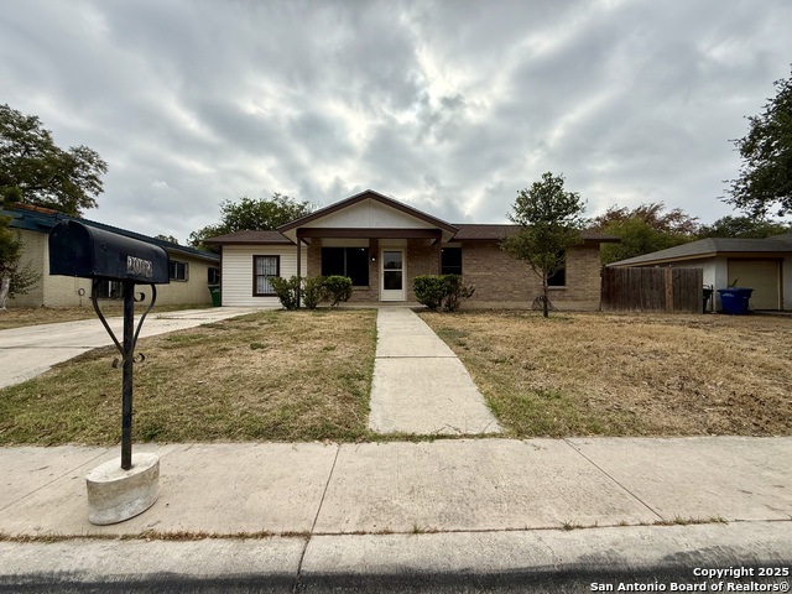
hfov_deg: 102.1
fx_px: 320
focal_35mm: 14
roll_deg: -0.2
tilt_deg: +1.4
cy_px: 297
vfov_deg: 85.7
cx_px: 396
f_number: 2.2
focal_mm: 2.22
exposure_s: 1/2165
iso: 80
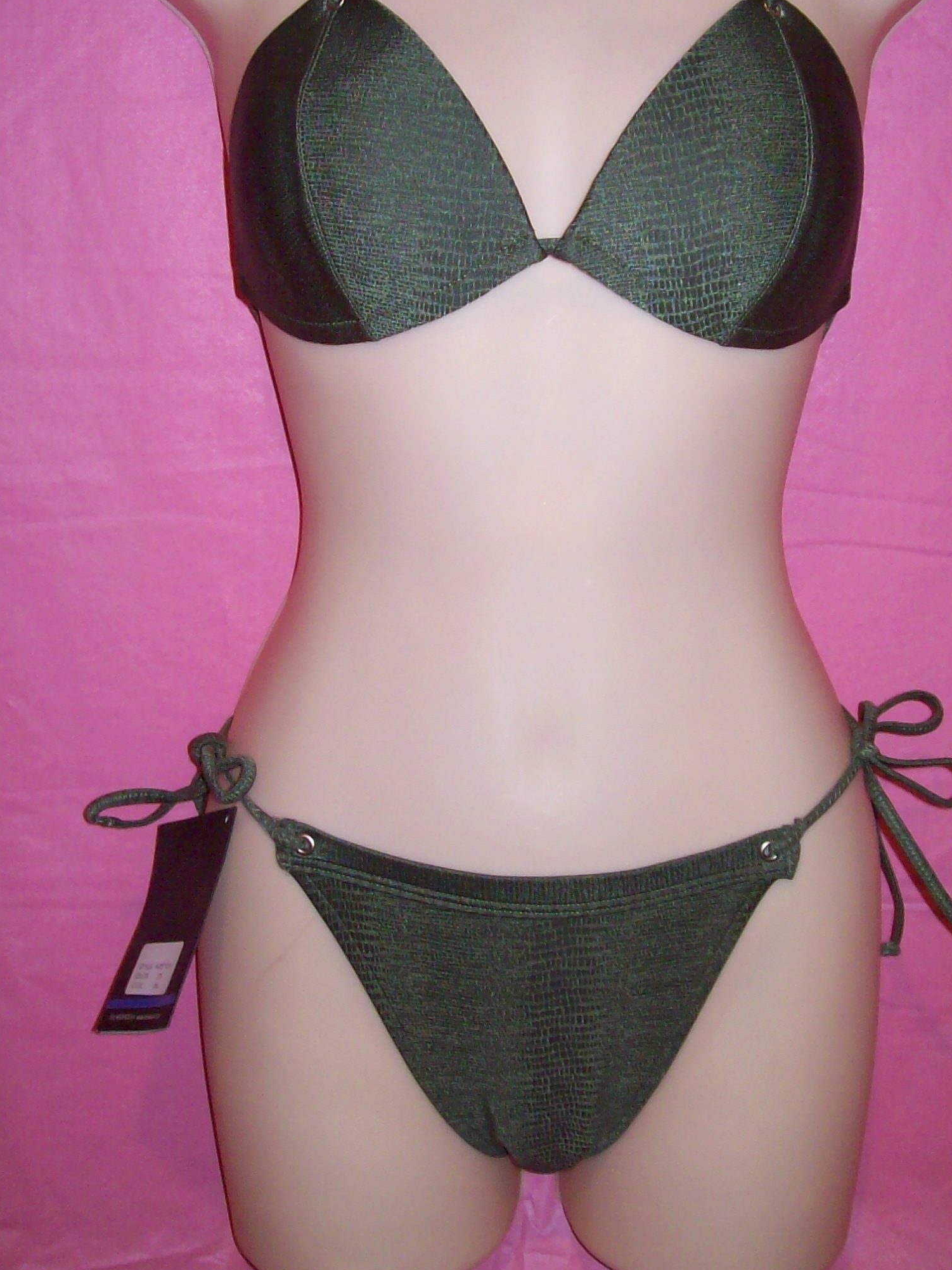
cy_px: 481
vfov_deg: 41.0
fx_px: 1687
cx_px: 566
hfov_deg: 31.4
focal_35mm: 46
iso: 80
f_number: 2.7
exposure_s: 1/64
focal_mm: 6
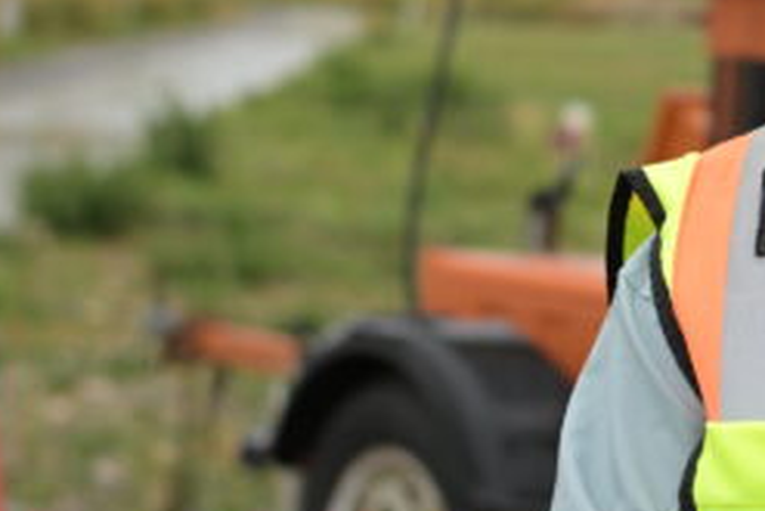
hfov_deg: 13.8
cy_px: 29
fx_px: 3083
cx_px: 876
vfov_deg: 9.4
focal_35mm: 145
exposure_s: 1/640
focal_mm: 35
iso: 100
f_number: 2.5
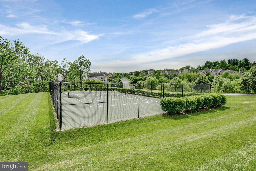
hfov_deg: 90.0
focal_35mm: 18
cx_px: 128
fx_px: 128
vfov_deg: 67.4
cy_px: 86
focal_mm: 18
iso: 100
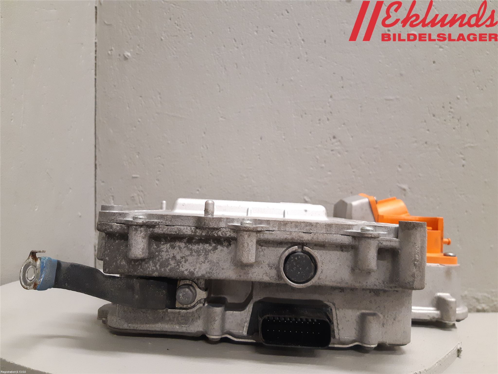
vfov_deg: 53.1
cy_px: 187
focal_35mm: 26
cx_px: 249
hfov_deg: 67.3
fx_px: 374
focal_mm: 3.93
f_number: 1.7
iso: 250
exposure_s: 1/50
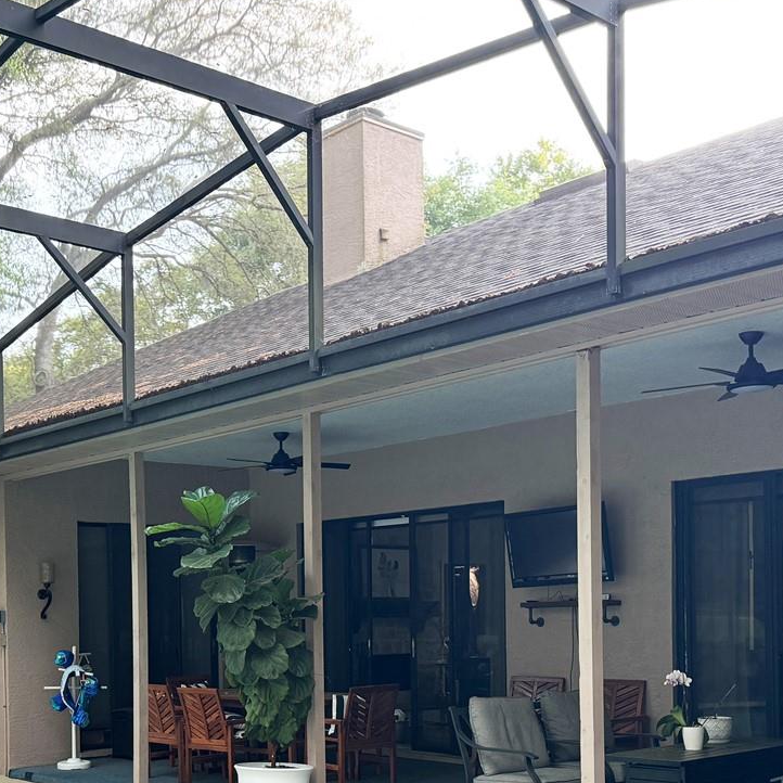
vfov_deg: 34.8
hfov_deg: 35.9
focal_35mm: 47
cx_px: 313
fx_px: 1203
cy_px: 636
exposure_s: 1/121
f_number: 1.78
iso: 160
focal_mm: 6.76
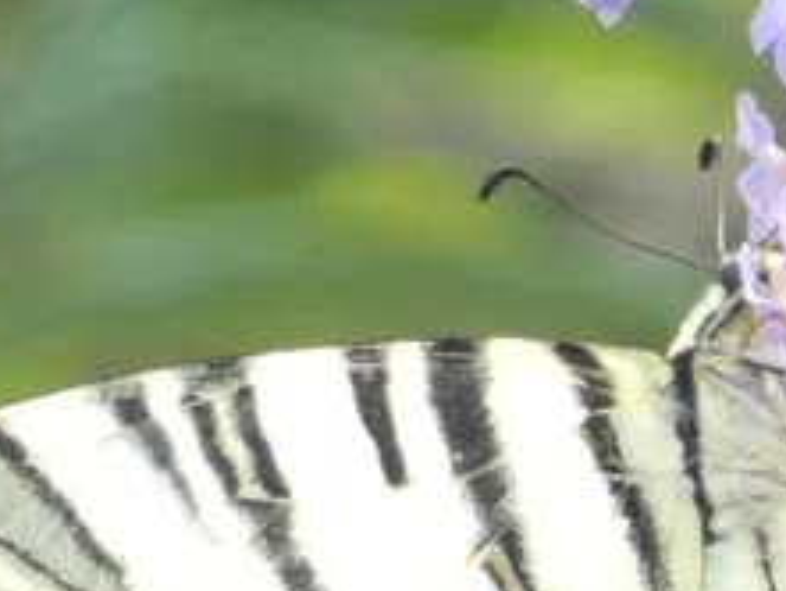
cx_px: 580
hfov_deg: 1.4
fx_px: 32942
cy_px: 812
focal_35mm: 1450
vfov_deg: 1.0
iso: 500
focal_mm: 89.5
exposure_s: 1/100
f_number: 5.6
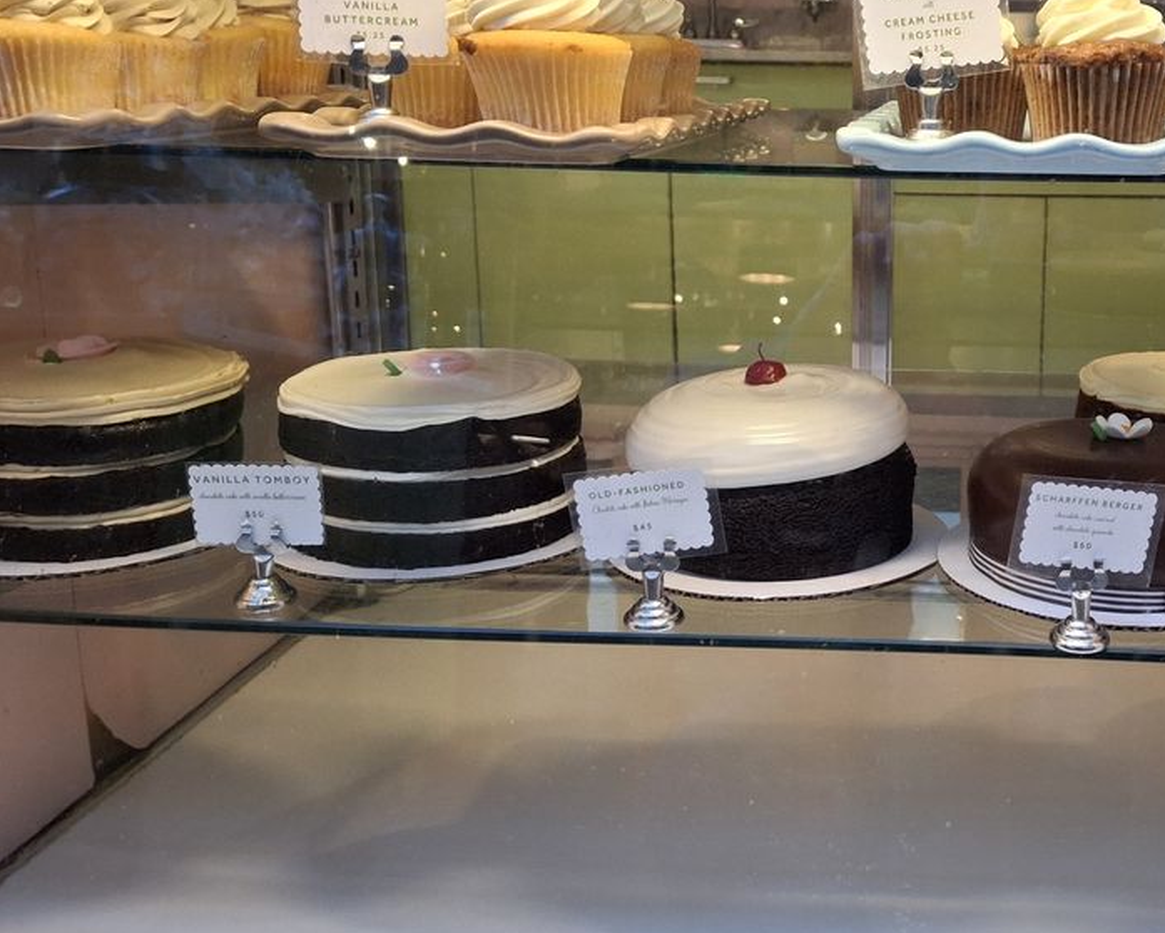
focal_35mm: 42
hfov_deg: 42.0
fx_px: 1449
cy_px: 368
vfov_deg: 35.6
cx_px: 919
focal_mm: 4.69
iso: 160
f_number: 1.8
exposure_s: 1/60
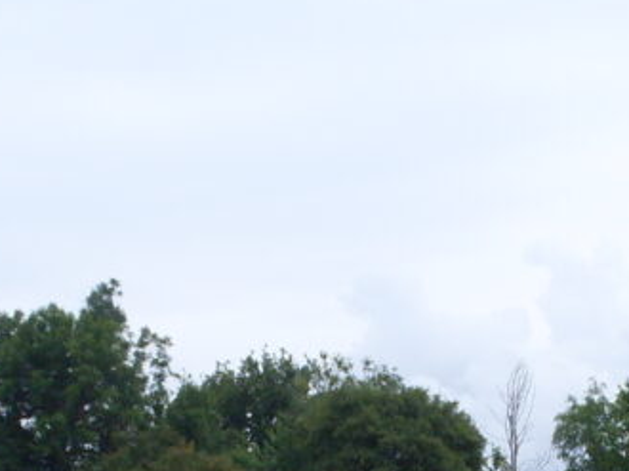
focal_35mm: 118
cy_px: 645
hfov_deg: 16.6
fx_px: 2143
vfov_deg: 12.1
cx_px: 490
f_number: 8.4
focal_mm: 6.3
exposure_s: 1/125
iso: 80
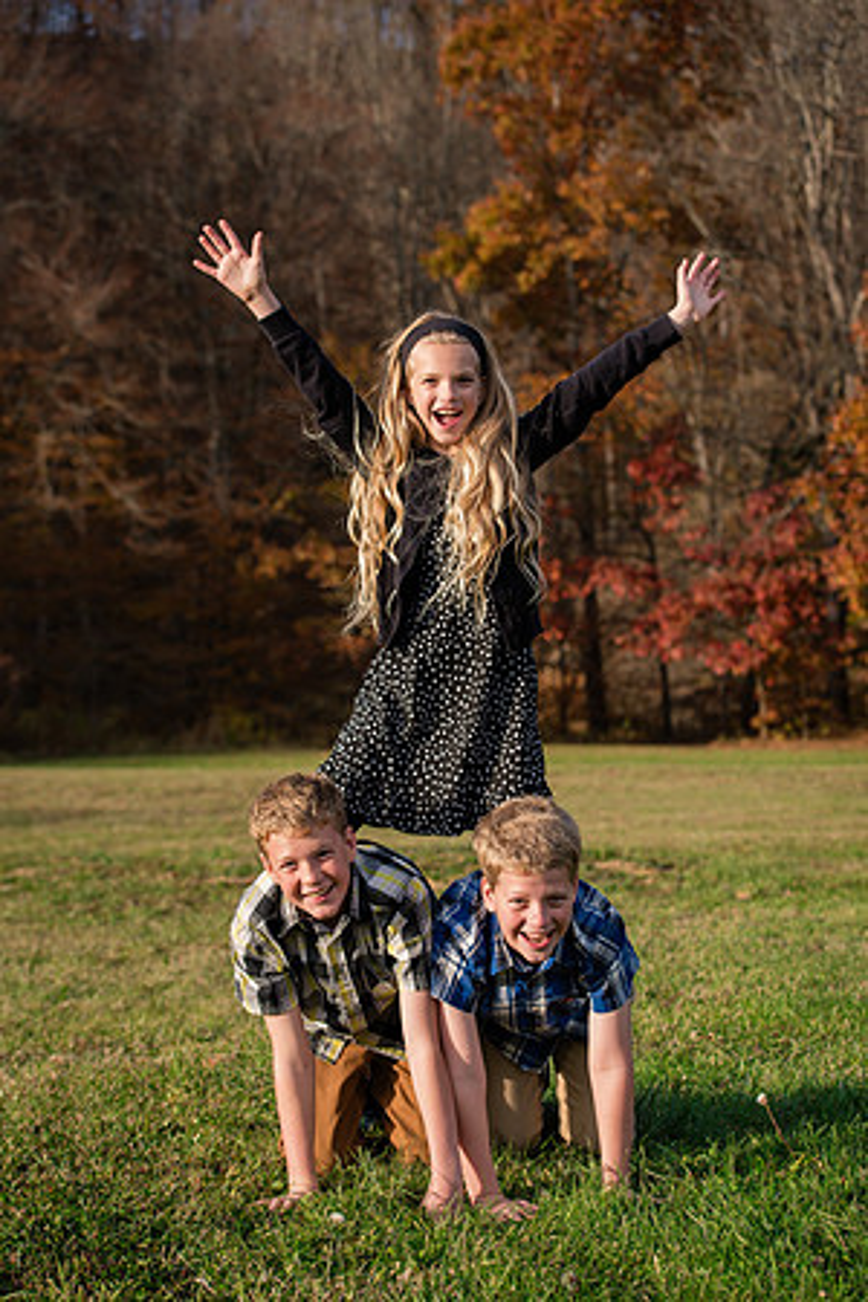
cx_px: 434
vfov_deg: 28.8
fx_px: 2531
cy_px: 651
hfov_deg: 19.5
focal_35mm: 70
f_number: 4.5
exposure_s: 1/1600
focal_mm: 70
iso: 640
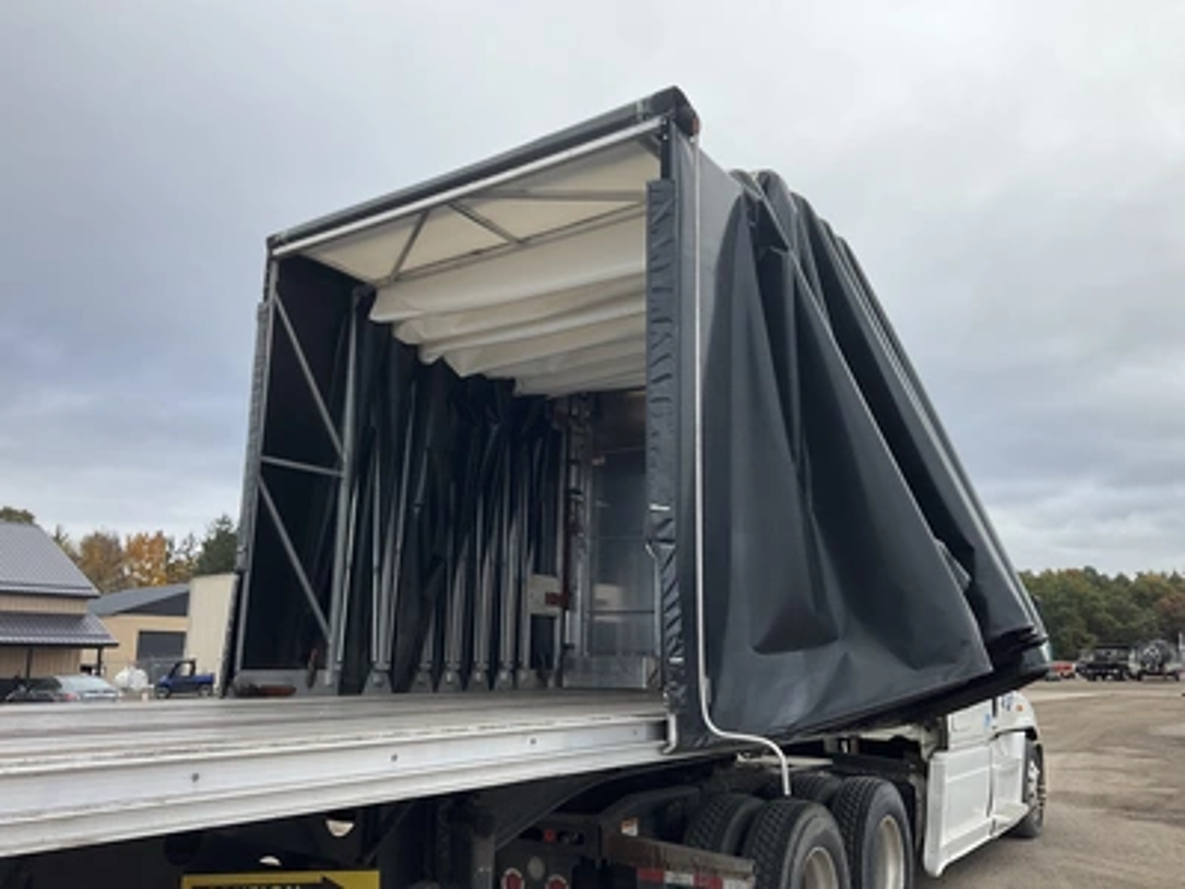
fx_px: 993
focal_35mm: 29
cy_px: 444
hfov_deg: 61.7
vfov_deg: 48.2
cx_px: 592
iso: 25
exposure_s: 1/749
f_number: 1.8
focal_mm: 3
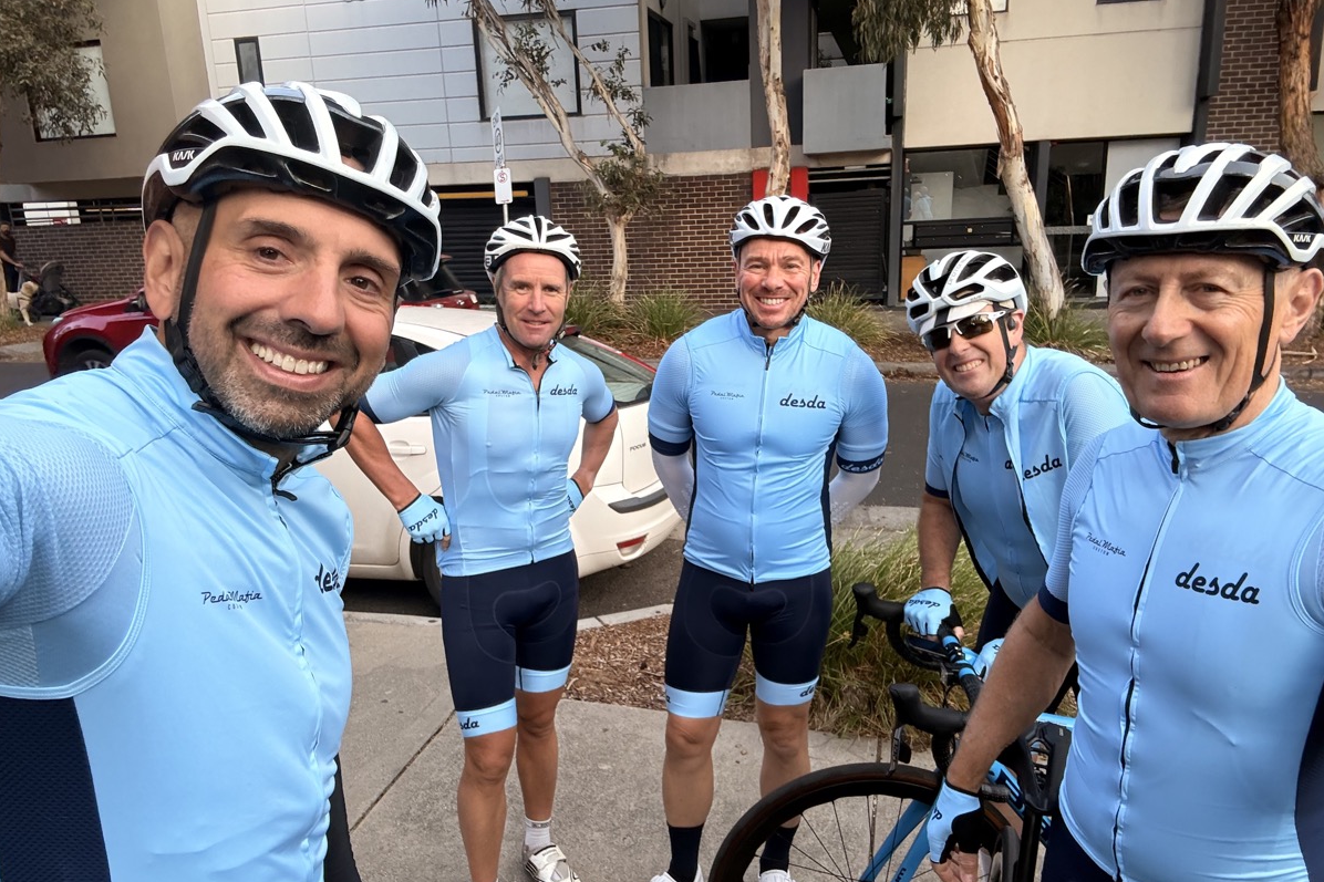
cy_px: 453
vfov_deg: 53.1
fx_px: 882
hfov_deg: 73.8
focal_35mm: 24
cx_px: 661
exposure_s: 1/122
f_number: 1.9
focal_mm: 2.69
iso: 50
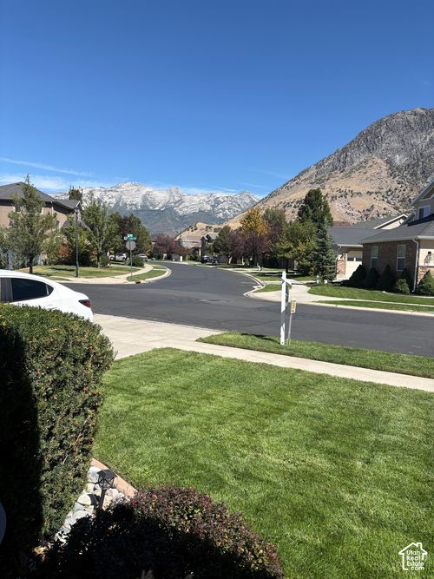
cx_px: 217
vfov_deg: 67.3
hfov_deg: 53.0
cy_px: 290
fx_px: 435
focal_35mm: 26
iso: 50
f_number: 1.6
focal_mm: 5.96
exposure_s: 1/2747
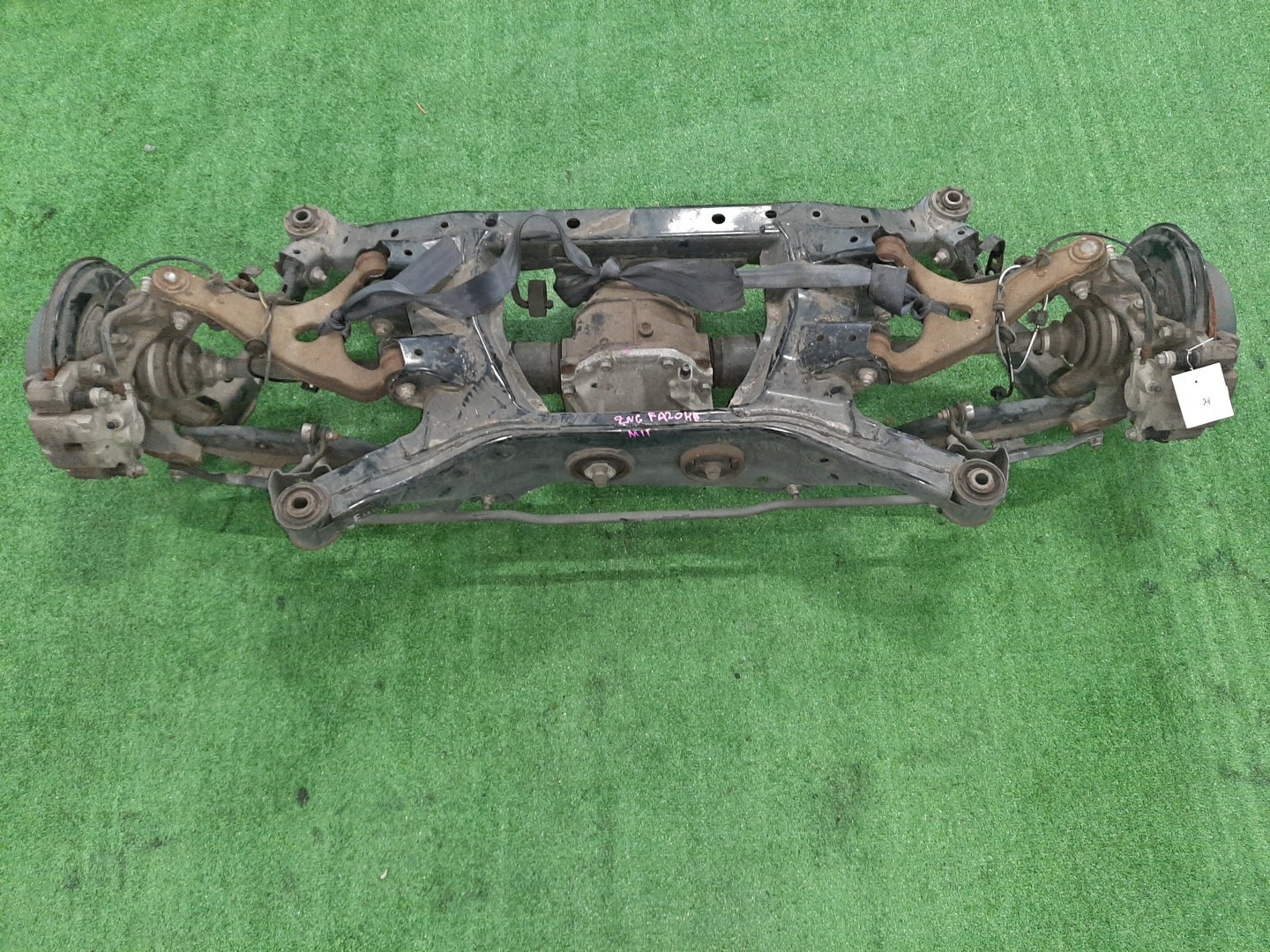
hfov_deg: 67.3
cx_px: 635
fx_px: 954
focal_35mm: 26
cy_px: 476
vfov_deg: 53.1
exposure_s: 1/25
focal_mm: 3.93
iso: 216
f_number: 1.7
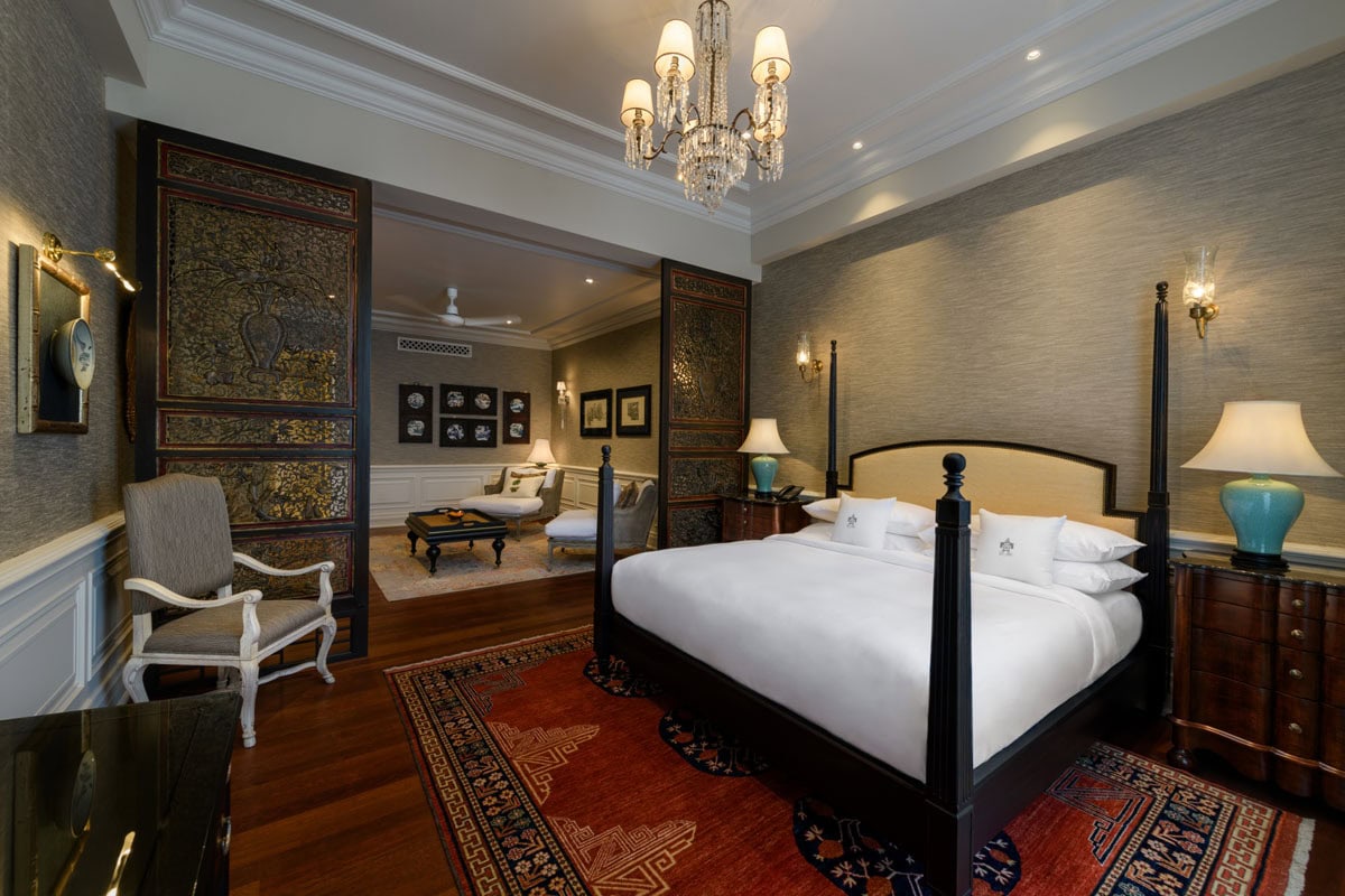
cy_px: 448
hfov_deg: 104.3
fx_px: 523
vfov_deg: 81.2
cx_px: 672
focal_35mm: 14
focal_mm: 14
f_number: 11
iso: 100
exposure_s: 1
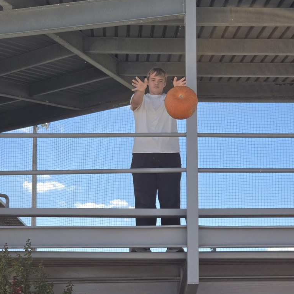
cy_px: 181
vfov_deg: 21.1
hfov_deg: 21.1
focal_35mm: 82
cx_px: 147
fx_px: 788
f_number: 2.4
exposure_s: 1/699
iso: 25
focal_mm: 7
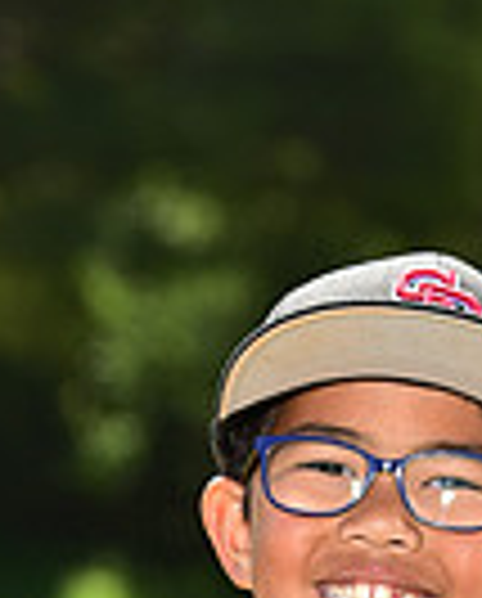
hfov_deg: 3.3
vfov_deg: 4.0
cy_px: 962
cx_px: 426
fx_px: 8423
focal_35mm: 474
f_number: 5
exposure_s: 1/250
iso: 100
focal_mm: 116
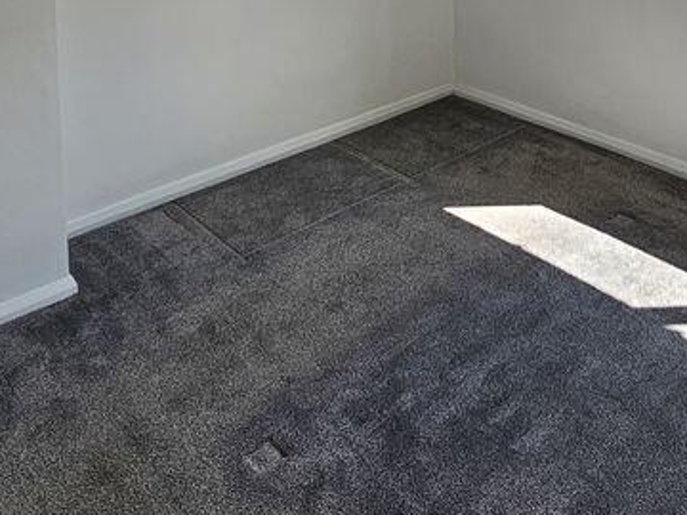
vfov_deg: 30.8
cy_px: -145
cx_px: 483
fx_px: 734
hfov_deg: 48.9
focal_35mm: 37
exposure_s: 1/304
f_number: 2.2
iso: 50
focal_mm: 2.2
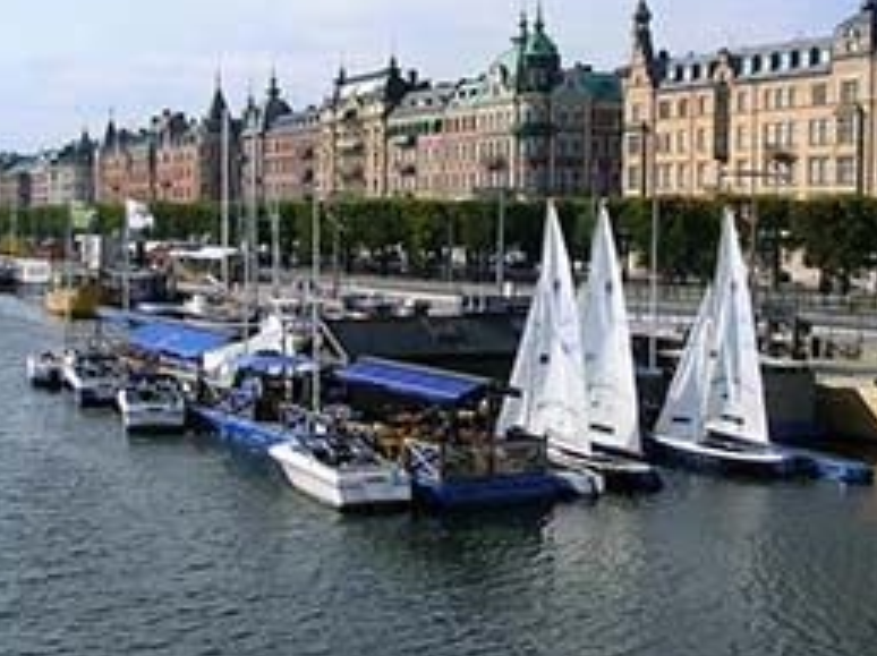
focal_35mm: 59
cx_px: 537
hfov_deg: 32.6
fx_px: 1493
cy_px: 289
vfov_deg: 24.8
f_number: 5.6
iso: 50
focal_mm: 5.8
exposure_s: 1/380
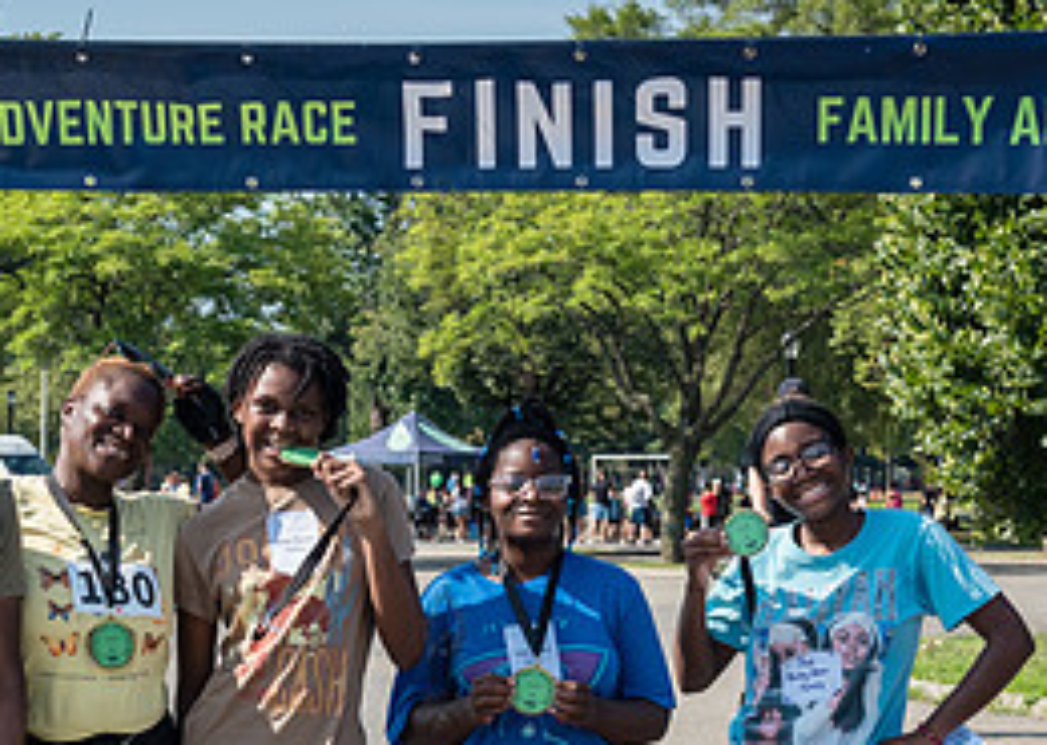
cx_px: 299
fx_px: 3772
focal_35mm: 127
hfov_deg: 15.8
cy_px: 618
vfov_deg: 11.2
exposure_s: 1/1000
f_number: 5
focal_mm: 48
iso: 400
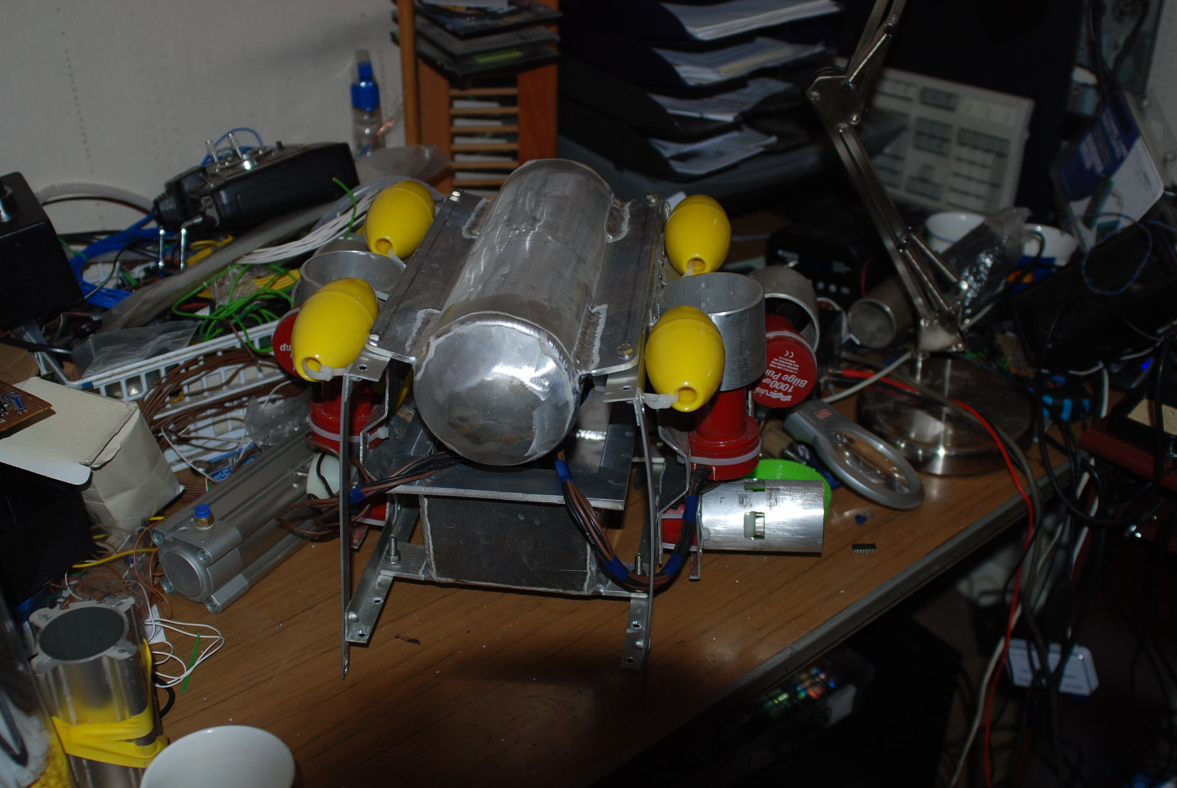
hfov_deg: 49.5
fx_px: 1277
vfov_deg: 34.3
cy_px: 394
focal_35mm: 39
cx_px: 588
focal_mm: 26
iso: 100
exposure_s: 1/60
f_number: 2.8
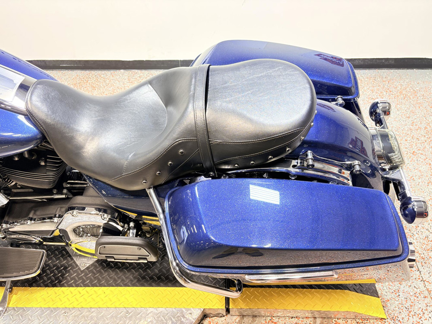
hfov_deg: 67.3
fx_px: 324
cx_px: 216
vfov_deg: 53.1
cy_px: 162
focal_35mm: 26
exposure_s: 1/120
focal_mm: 5.96
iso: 125
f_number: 1.6
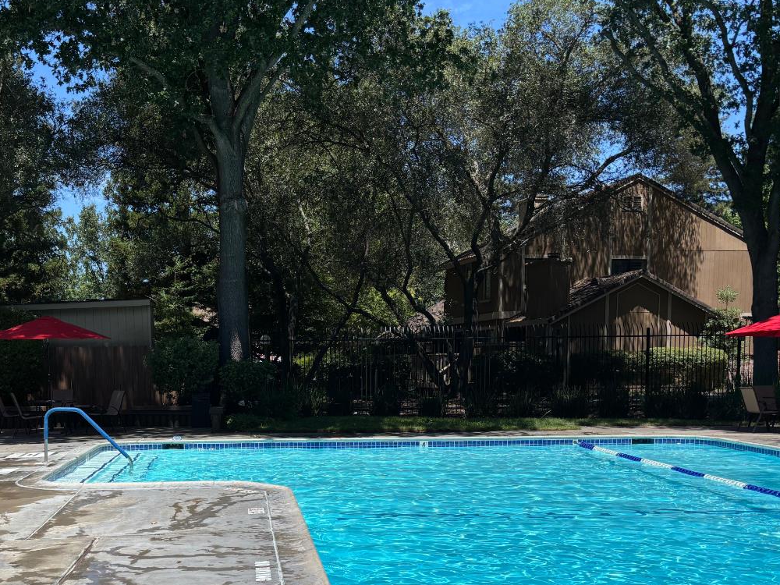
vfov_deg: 36.1
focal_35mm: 39
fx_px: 879
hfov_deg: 46.9
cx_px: 246
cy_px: 430
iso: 50
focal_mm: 5.96
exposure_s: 1/4854
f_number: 1.6
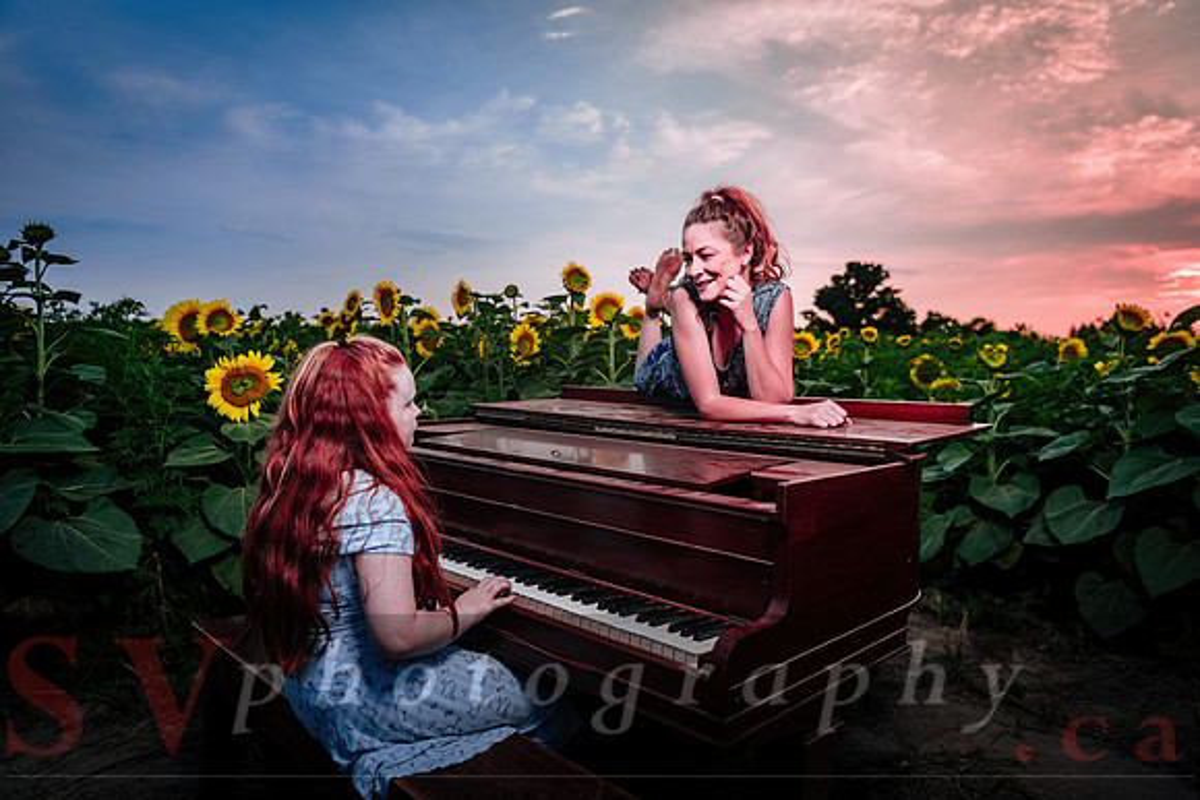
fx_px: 800
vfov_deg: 53.2
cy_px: 400
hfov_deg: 73.7
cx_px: 600
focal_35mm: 24
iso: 64
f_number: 3.2
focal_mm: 24
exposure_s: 1/160
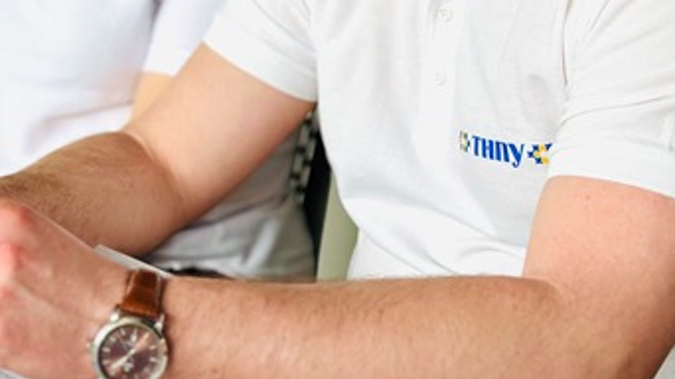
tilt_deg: -6.2
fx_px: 1753
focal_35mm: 98
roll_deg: -3.6
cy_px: -45
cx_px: 292
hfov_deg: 21.8
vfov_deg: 12.1
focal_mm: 6.86
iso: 100
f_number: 1.78
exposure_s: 1/121
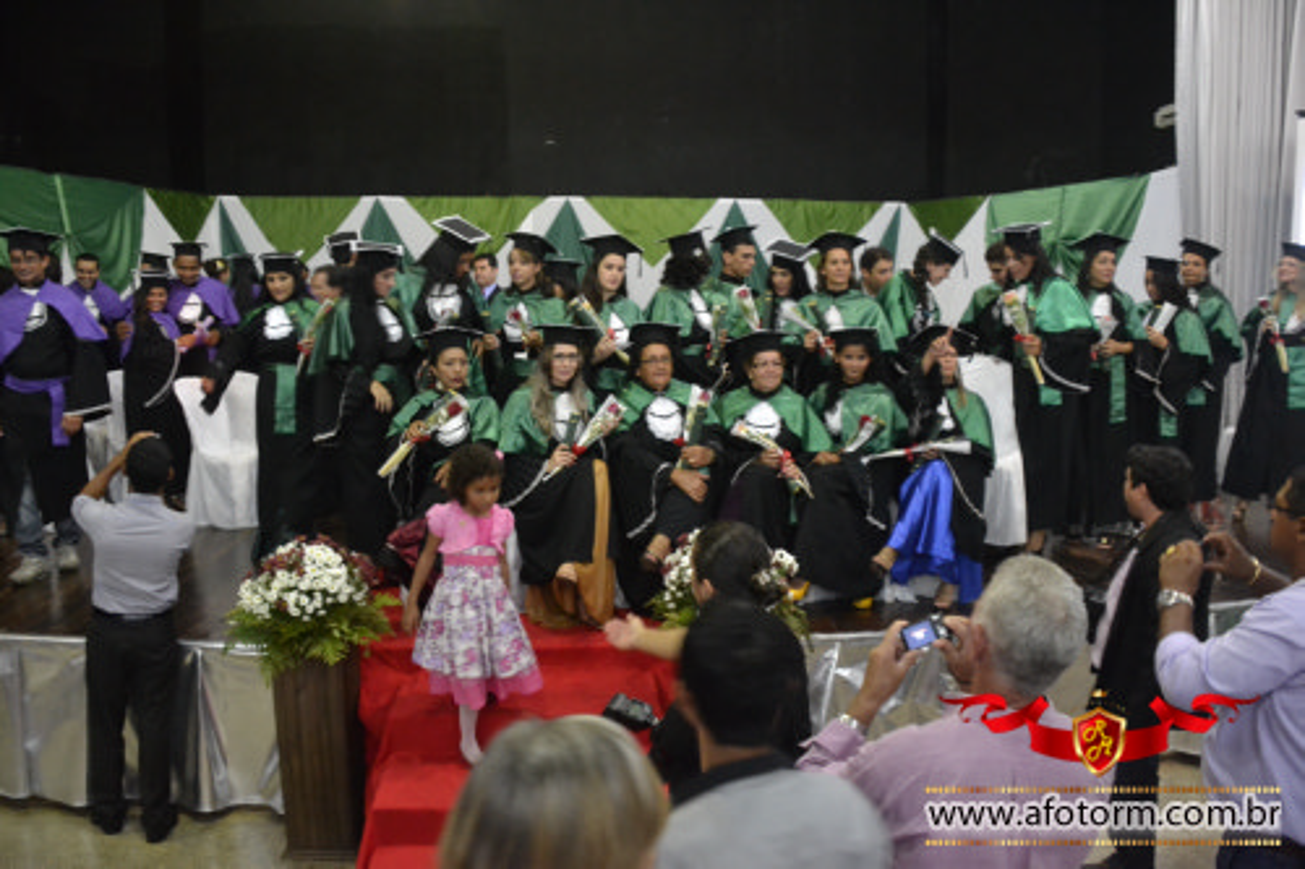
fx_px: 1087
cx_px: 652
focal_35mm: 30
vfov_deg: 43.6
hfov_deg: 61.9
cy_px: 434
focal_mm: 20
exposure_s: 1/30
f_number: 4.5
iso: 3200
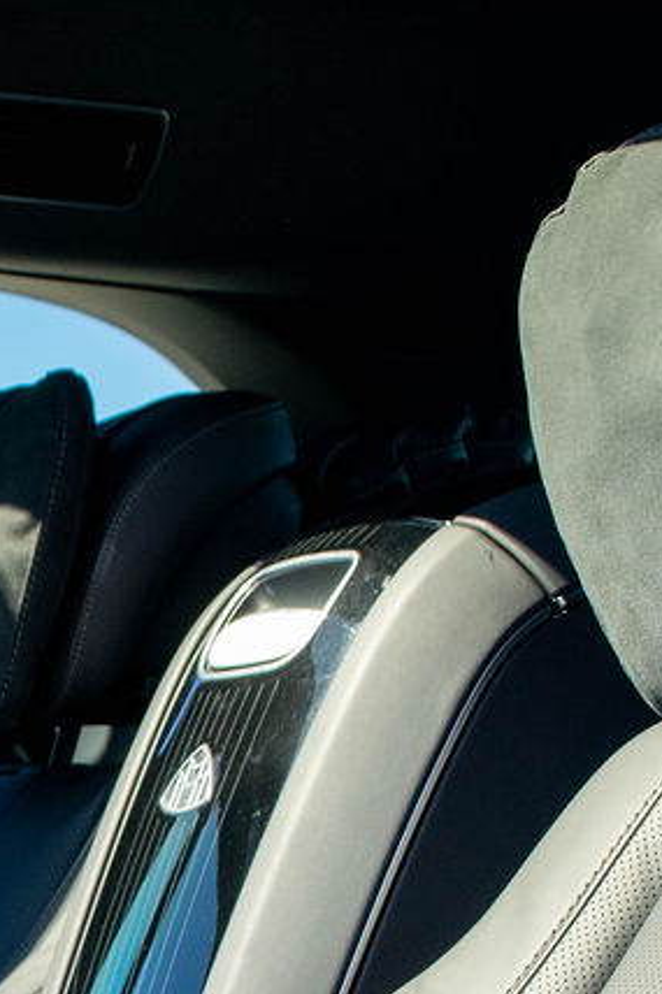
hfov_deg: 13.4
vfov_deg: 20.2
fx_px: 2678
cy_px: 1071
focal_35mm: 97
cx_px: -267
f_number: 5.6
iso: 400
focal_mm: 18
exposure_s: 1/125
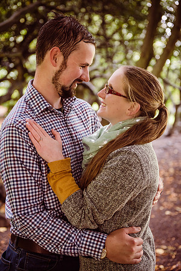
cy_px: 136
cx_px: 90
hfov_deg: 24.6
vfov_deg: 36.2
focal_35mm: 55
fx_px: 415
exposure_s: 1/80
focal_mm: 55
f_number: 3.2
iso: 640
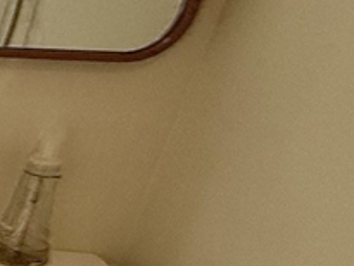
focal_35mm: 70
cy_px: 292
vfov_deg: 20.1
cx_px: -414
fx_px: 716
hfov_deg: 17.0
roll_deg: -0.5
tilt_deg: -27.9
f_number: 2.2
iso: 50
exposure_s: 1/99
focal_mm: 2.22
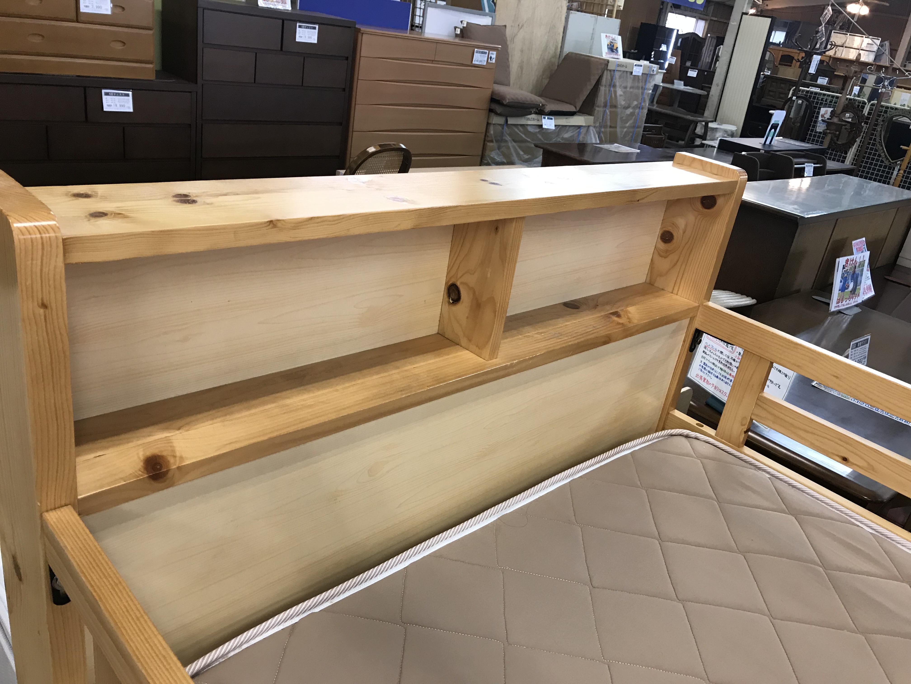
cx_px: 456
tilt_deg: -24.1
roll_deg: -9.9
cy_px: 342
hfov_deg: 63.4
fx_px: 737
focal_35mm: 28
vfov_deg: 49.7
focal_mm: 3.99
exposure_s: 1/33
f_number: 1.8
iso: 40
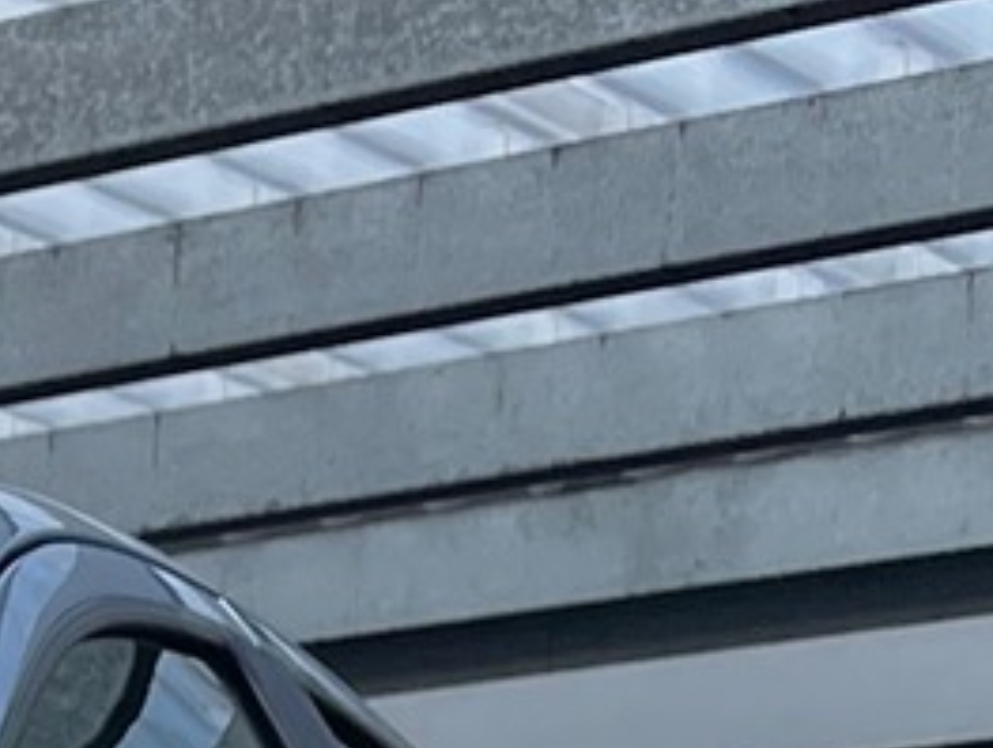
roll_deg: -0.9
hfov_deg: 8.4
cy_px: 1991
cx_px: -1933
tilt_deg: -0.1
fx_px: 5716
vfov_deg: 6.9
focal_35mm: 199
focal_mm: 4.2
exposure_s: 1/2506
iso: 32
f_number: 1.6
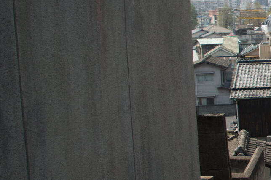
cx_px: 401
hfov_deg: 20.8
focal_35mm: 84
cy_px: 80
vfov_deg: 16.2
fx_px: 631
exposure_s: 1/250
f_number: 5.6
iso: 100
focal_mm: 18
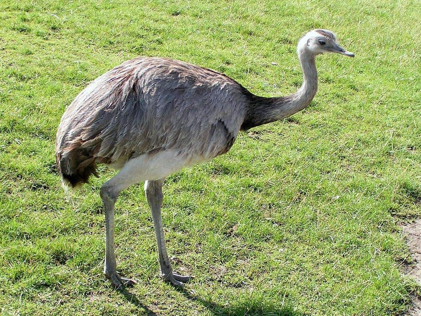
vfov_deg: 21.6
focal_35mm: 68
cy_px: 163
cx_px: 210
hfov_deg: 28.6
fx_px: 827
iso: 50
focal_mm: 9.6
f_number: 5
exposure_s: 1/160
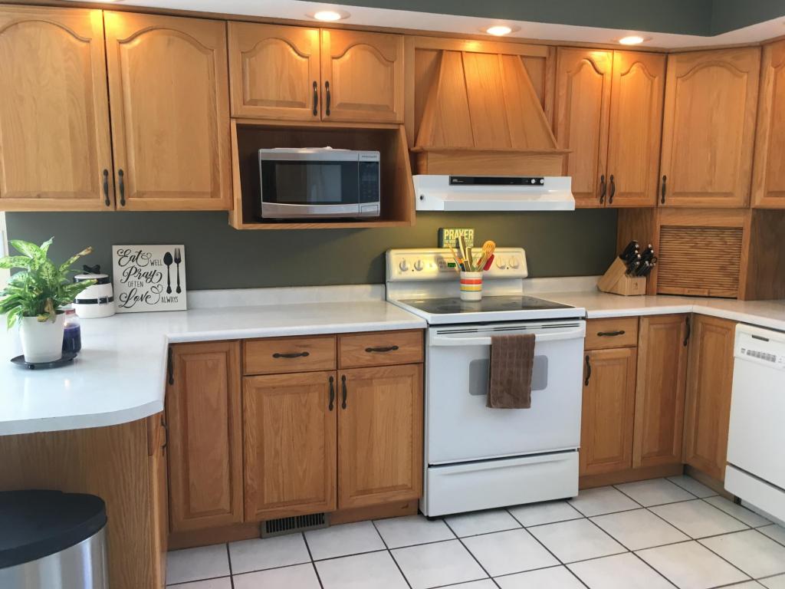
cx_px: 392
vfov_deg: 48.2
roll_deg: +0.2
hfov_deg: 61.7
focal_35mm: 29
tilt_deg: -7.6
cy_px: 294
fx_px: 658
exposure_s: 1/30
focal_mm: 4.15
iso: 64
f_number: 2.2
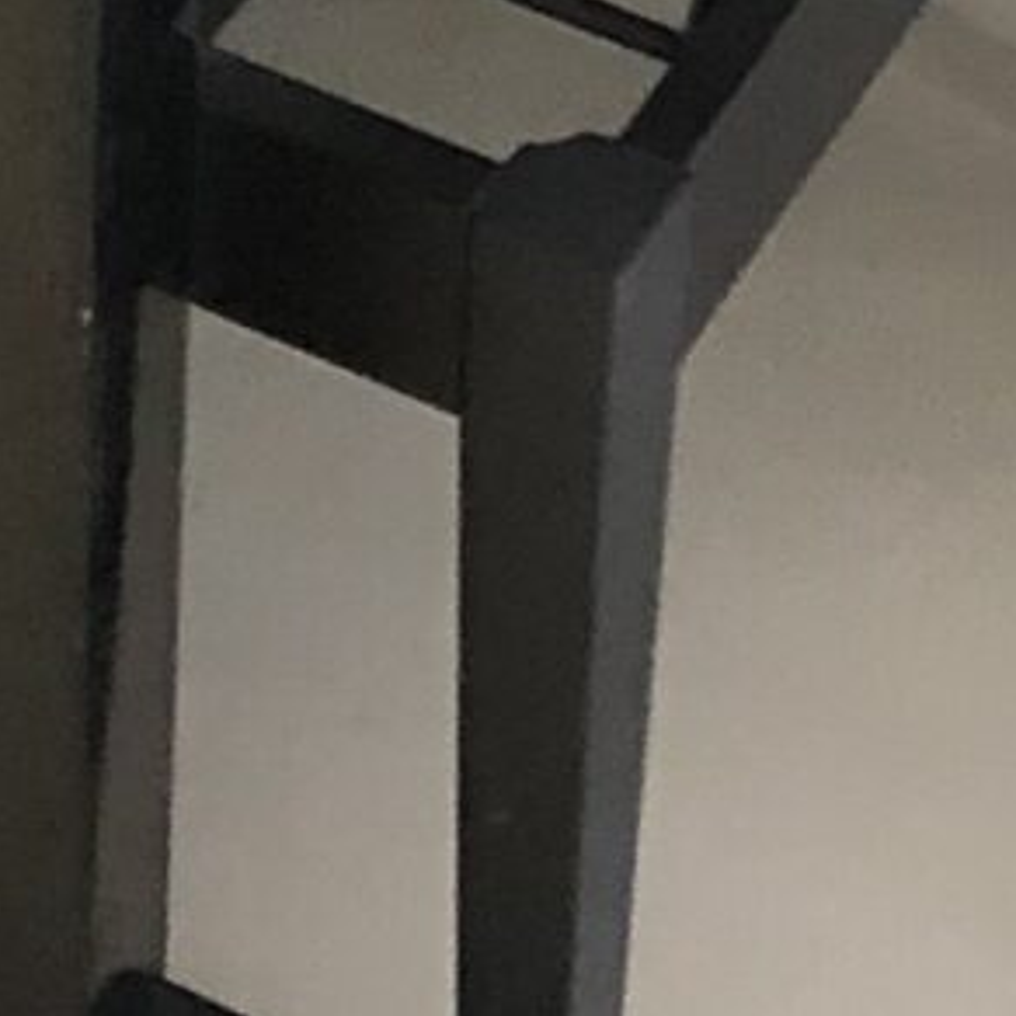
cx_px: 585
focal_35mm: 217
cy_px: -2011
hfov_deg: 8.1
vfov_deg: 7.2
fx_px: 7206
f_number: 1.8
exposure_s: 1/8
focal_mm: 3.99
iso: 80
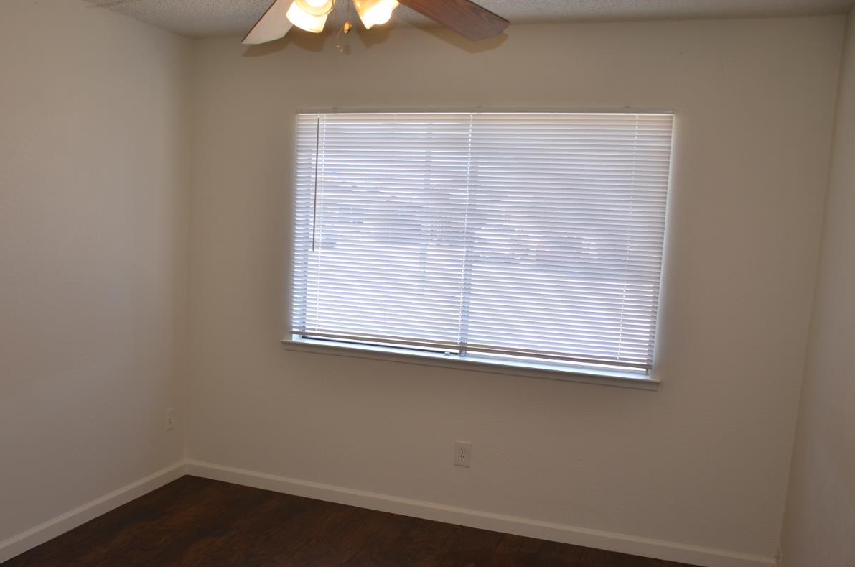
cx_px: 336
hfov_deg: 55.4
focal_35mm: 34
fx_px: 806
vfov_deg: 38.7
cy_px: 317
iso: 200
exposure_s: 1/160
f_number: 3.5
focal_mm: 18
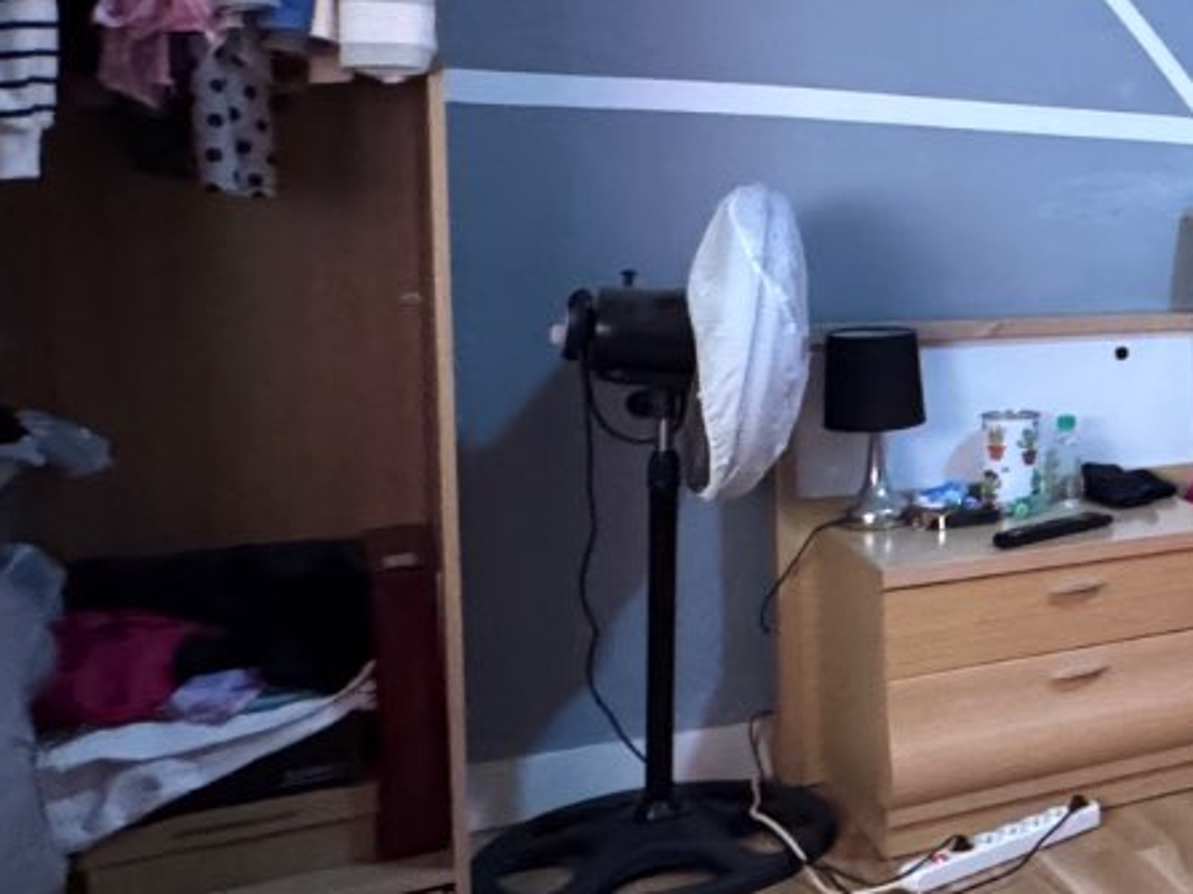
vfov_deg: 30.7
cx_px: 1631
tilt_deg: -5.4
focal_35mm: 47
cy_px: 324
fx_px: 1619
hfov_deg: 30.1
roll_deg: -1.9
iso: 800
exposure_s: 1/60
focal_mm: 2.22
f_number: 2.2
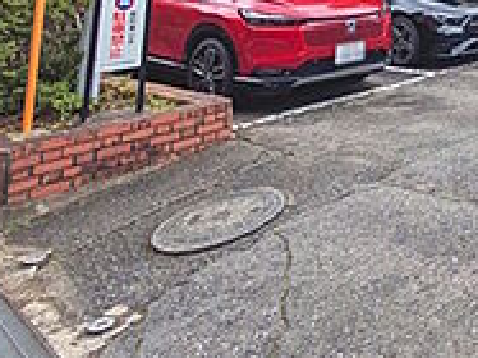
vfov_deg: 26.2
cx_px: 570
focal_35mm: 45
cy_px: -133
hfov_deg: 34.1
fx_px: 621
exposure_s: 1/469
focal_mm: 1.83
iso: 49
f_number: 2.2
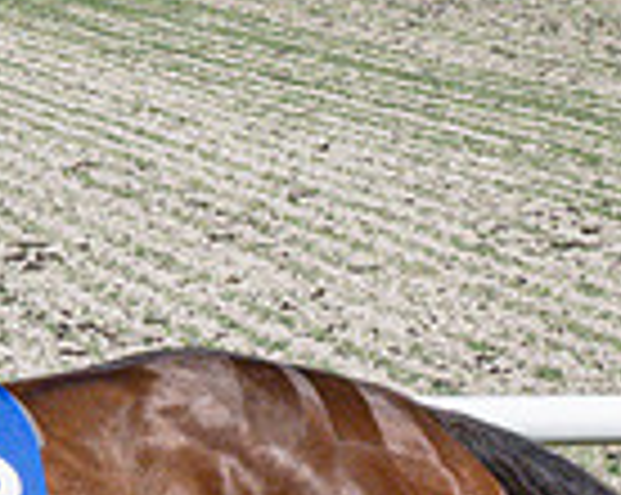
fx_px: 11471
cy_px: 607
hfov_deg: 3.1
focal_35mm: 625
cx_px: -16
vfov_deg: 2.5
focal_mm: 105
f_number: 20
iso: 2500
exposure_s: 1/1600
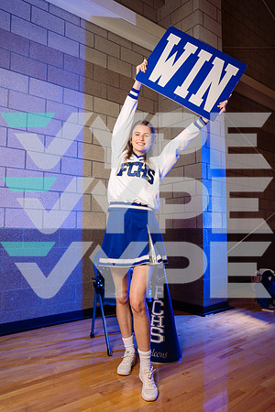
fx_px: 321
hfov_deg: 46.4
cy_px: 206
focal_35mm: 28
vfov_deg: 65.5
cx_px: 138
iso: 250
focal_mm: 28
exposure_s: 1/200
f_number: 9
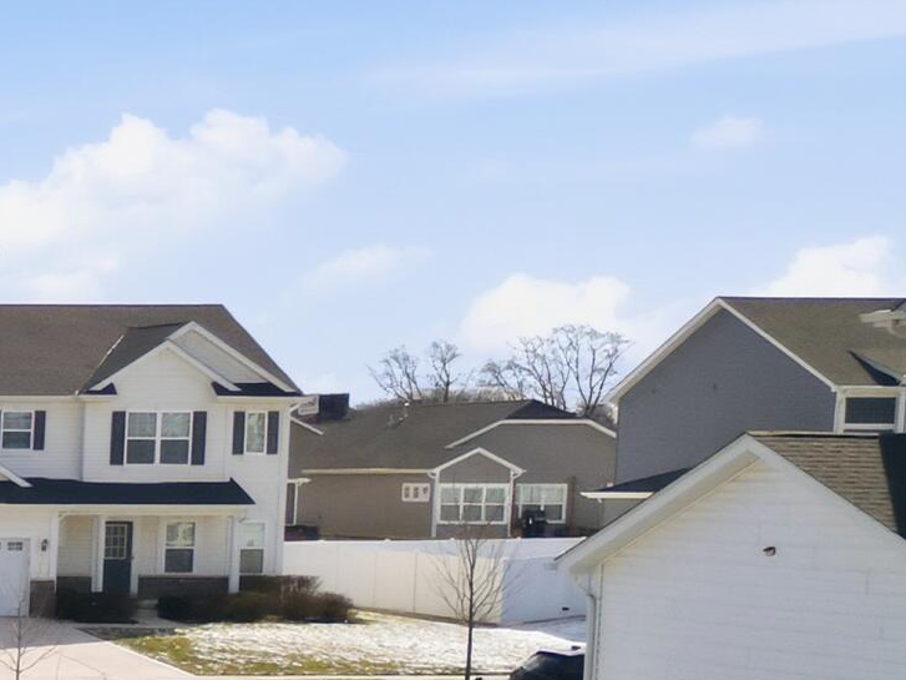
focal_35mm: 99
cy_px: 692
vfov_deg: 14.7
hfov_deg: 15.7
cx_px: -905
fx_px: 2591
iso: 150
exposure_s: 1/6000
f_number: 1.7
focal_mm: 6.7
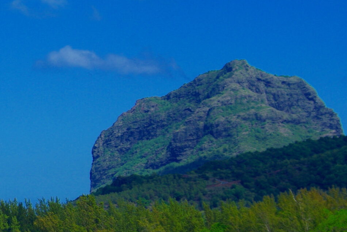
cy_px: 144
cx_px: -70
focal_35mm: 202
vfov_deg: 6.8
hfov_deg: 10.0
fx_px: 1949
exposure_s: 1/350
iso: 100
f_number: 8
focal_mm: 50
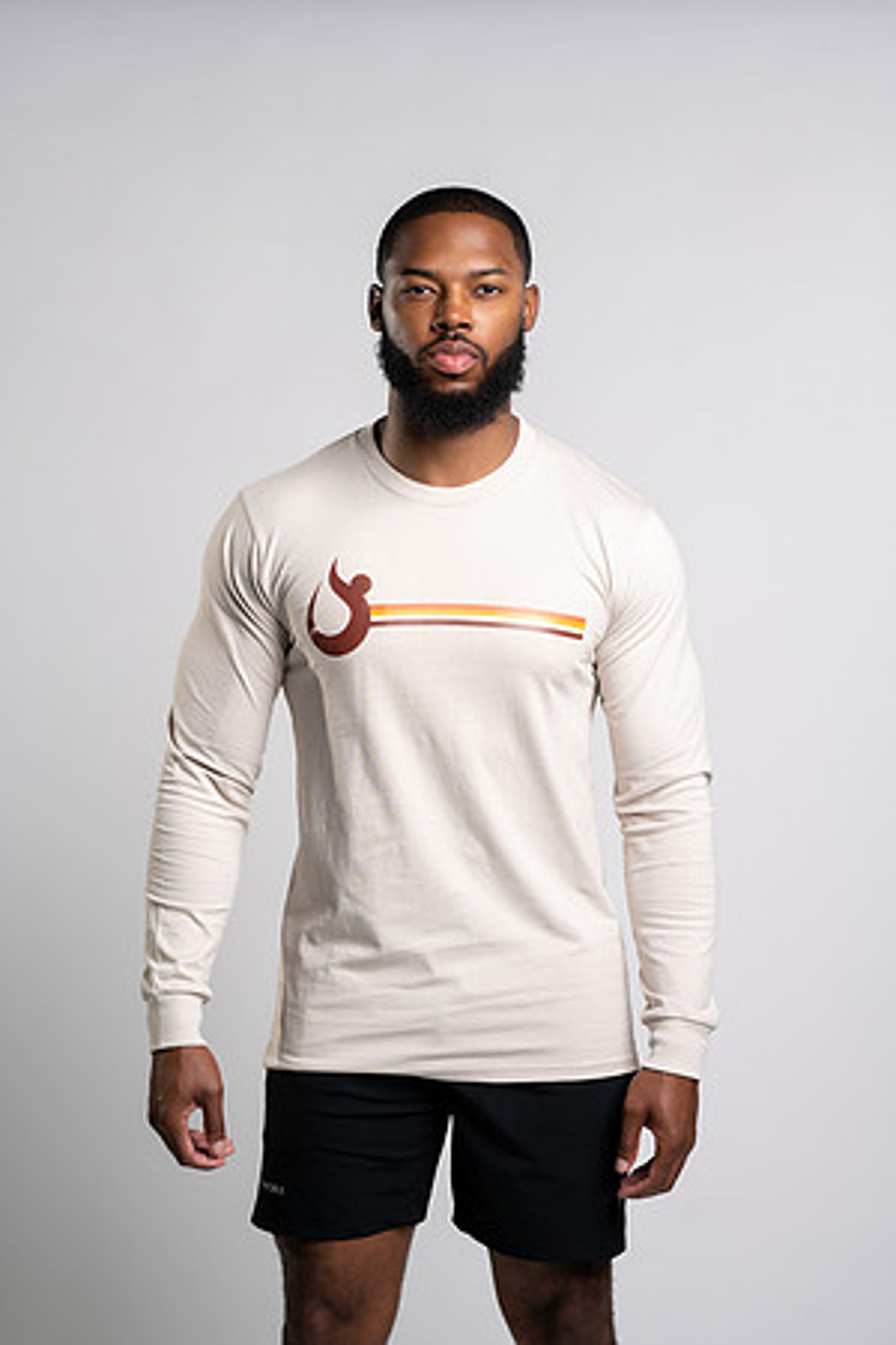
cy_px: 672
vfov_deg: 23.9
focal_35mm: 85
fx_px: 3173
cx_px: 448
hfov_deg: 16.1
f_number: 4
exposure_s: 1/160
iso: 200
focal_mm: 85
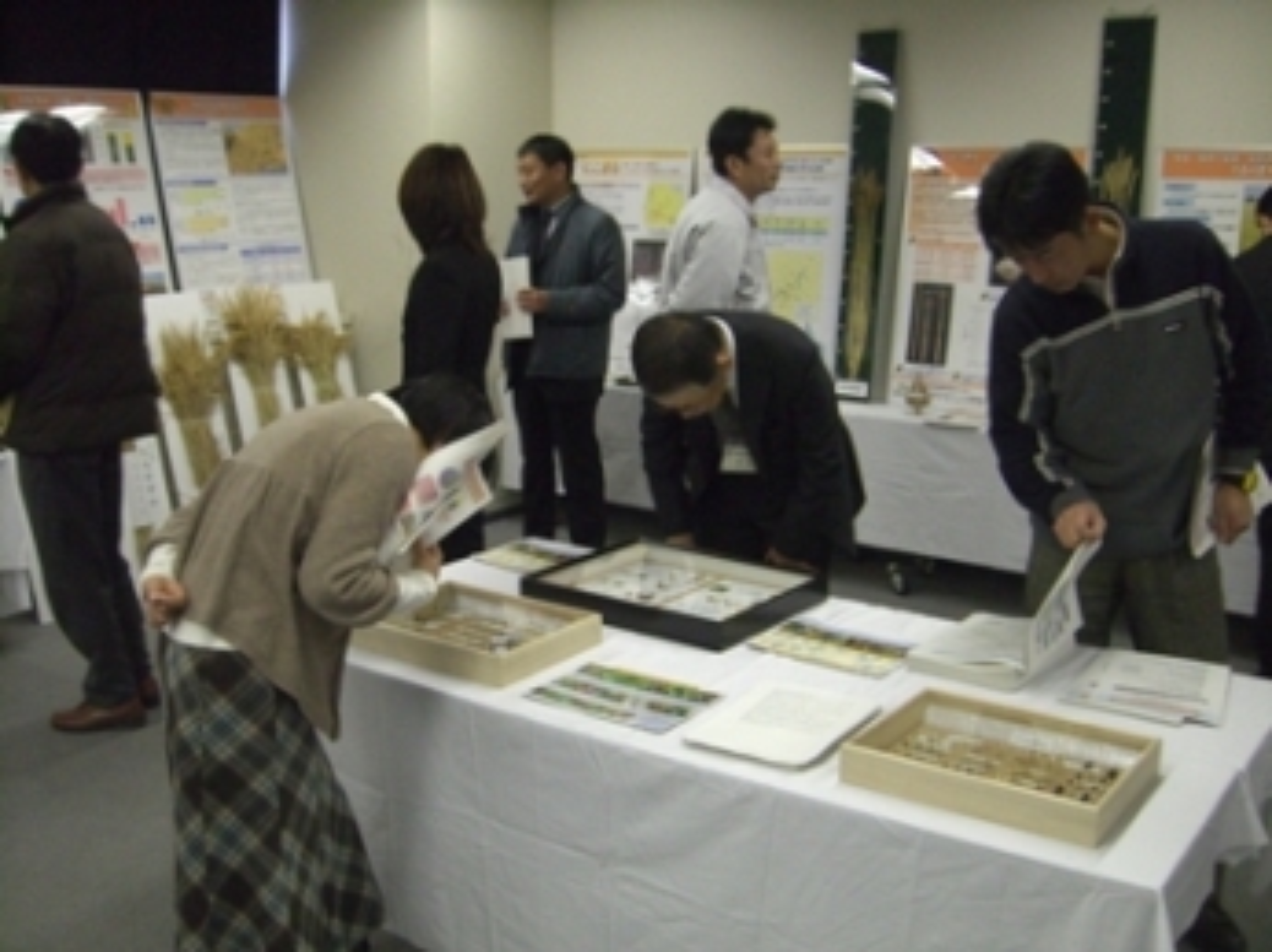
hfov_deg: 49.0
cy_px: 476
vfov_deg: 37.7
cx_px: 636
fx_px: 1395
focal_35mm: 38
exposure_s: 1/100
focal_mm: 6.2
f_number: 2.7
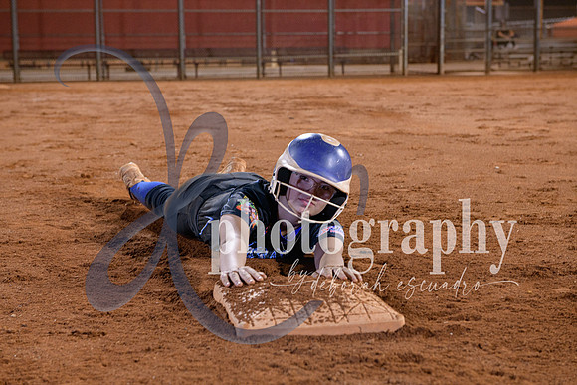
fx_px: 1122
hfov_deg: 28.8
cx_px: 288
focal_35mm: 70
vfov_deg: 19.5
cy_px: 192
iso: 2000
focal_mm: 70
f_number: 5
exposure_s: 1/80
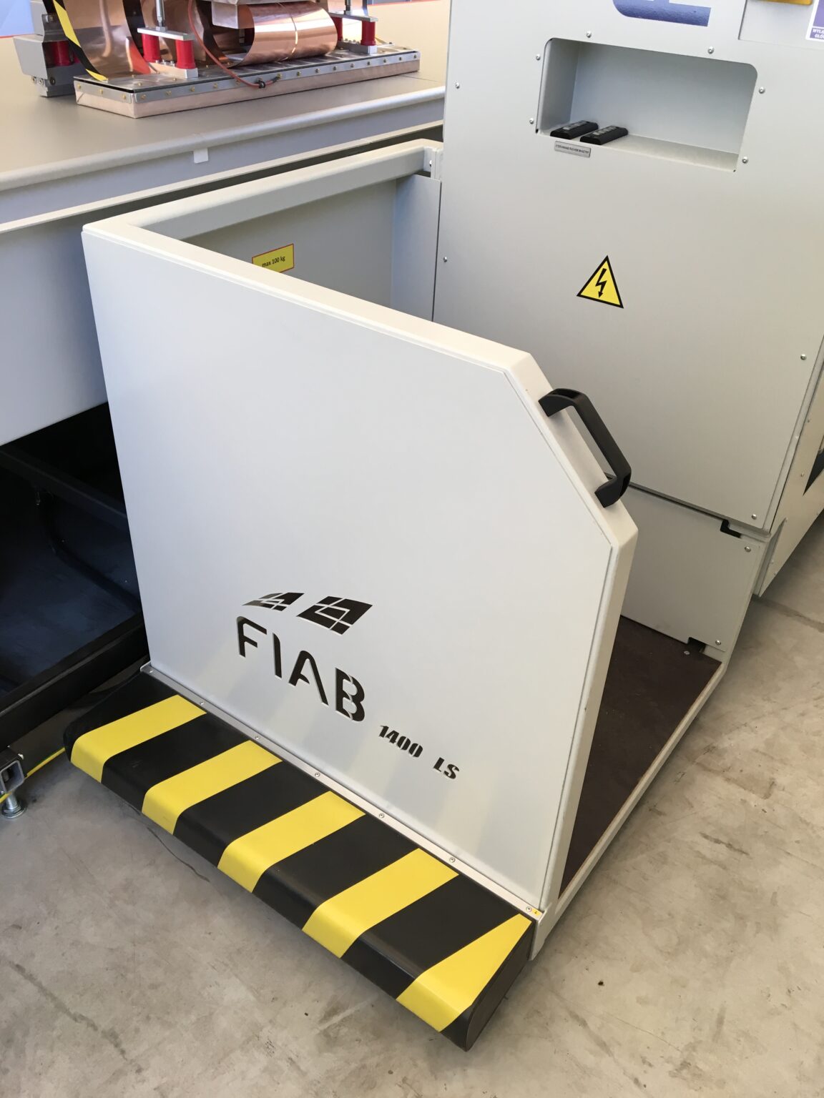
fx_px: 920
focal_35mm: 29
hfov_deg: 48.2
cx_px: 412
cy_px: 549
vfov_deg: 61.7
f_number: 2.2
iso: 32
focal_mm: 4.15
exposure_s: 1/33
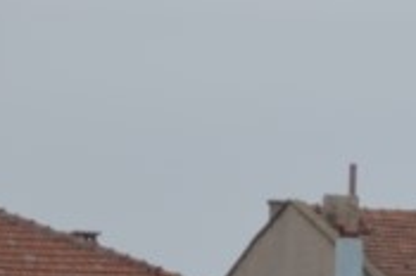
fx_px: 7013
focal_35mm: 608
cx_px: 645
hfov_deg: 3.4
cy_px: 478
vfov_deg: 2.2
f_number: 5.6
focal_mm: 98
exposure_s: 1/500
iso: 320
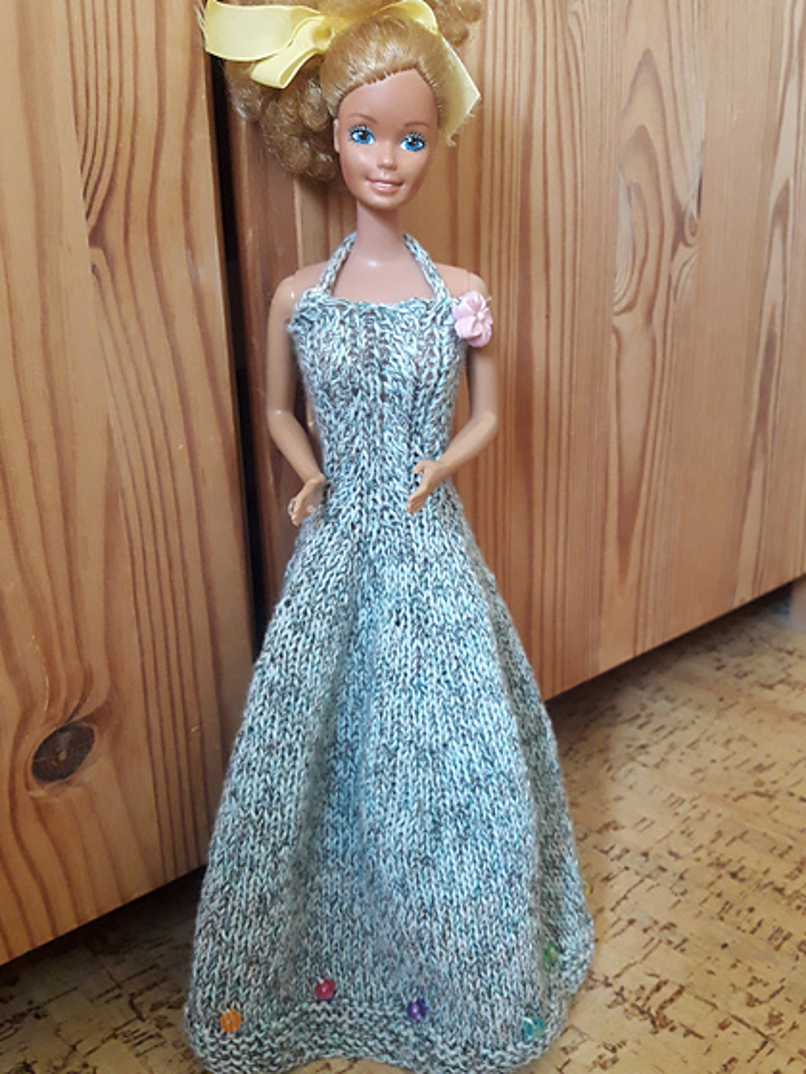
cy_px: 560
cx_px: 391
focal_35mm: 32
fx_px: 993
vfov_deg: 56.8
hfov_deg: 44.2
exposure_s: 1/33
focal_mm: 3.7
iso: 160
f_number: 1.9
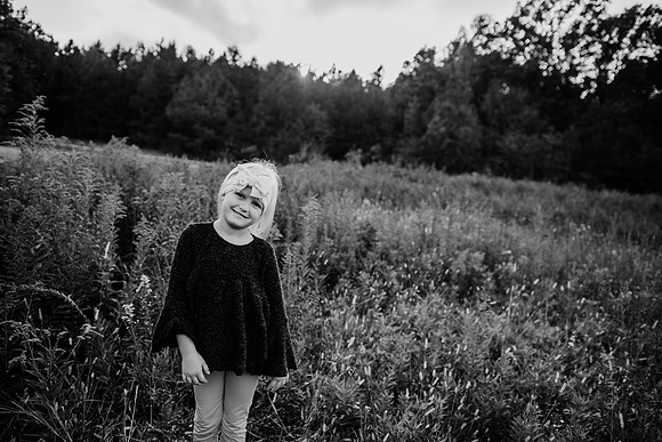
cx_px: 331
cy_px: 221
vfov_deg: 53.2
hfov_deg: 73.7
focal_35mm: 24
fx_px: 441
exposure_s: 1/1250
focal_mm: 24
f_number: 2.5
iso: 250
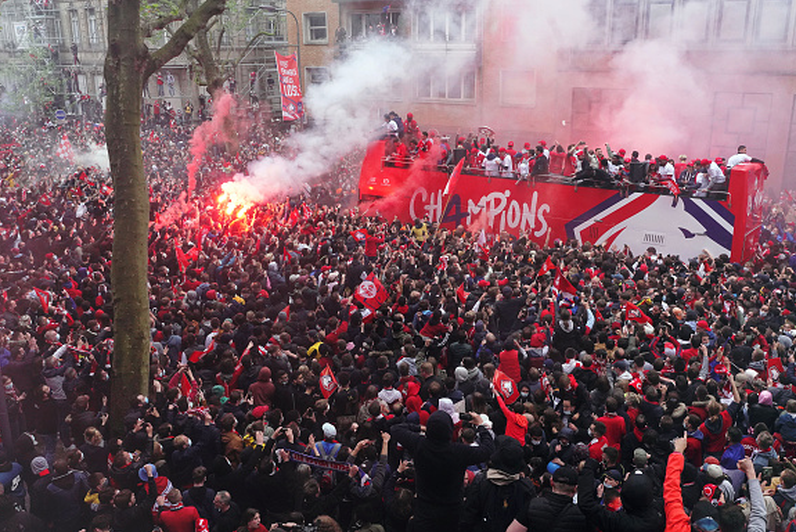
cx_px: 393
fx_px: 708
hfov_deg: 58.7
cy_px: 262
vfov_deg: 41.2
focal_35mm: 32
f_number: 8
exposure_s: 1/500
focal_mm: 31
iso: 2500
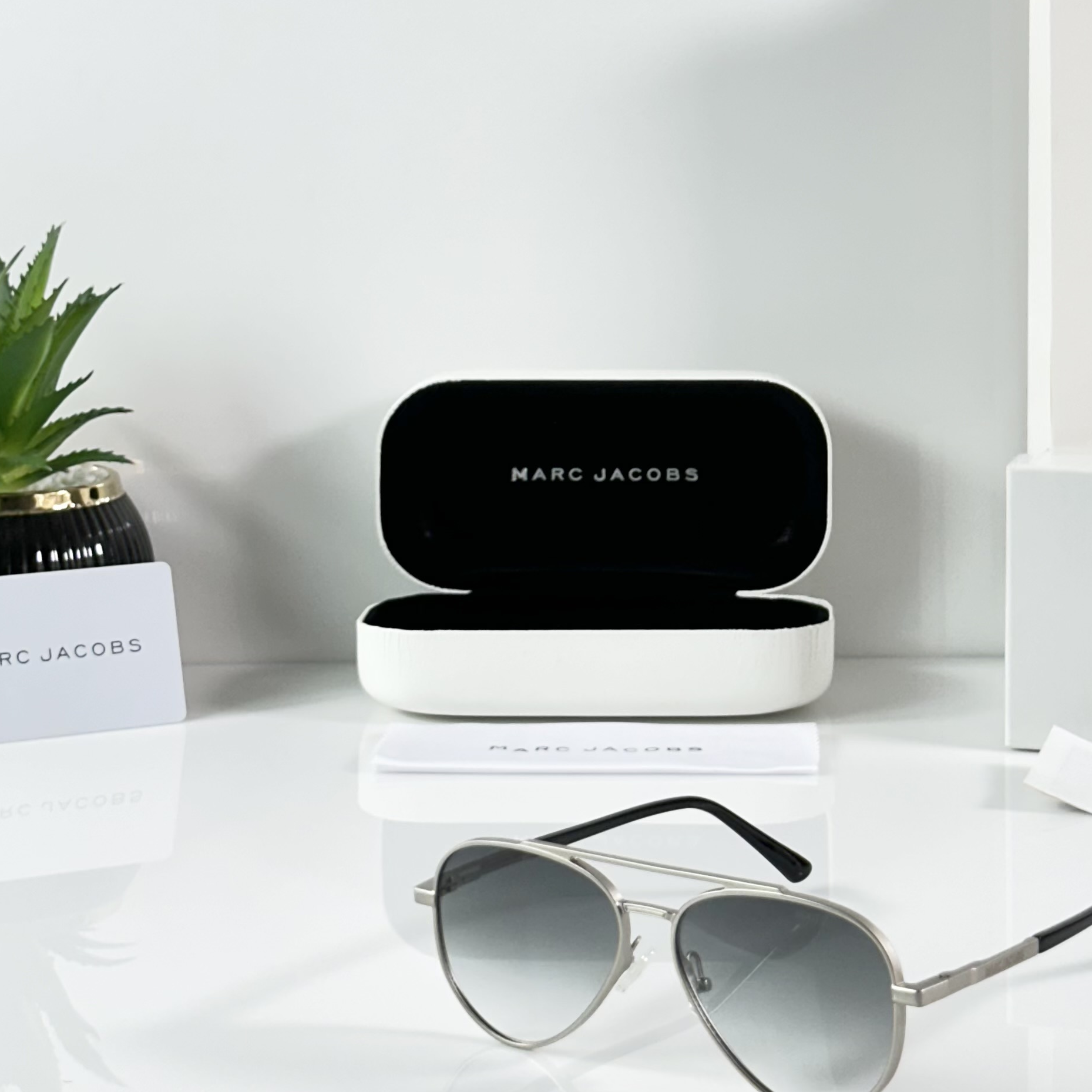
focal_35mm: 92
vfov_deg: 18.7
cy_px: 200
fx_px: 3284
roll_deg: -0.3
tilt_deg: -4.9
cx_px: 722
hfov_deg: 18.8
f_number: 1.78
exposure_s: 1/100
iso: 64
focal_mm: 6.86
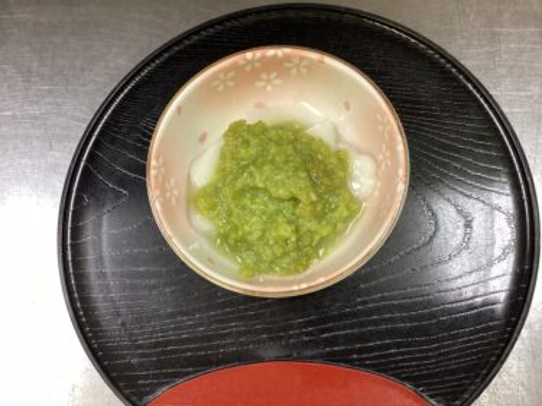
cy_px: 203
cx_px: 271
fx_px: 485
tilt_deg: -76.9
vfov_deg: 45.4
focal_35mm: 31
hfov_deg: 58.4
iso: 200
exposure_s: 1/60
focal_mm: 3.3
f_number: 2.4
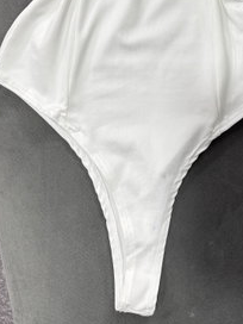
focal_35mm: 47
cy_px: 34
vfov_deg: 37.8
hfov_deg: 30.7
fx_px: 440
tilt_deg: -81.9
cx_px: 156
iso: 200
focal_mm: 6.76
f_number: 1.78
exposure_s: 1/100
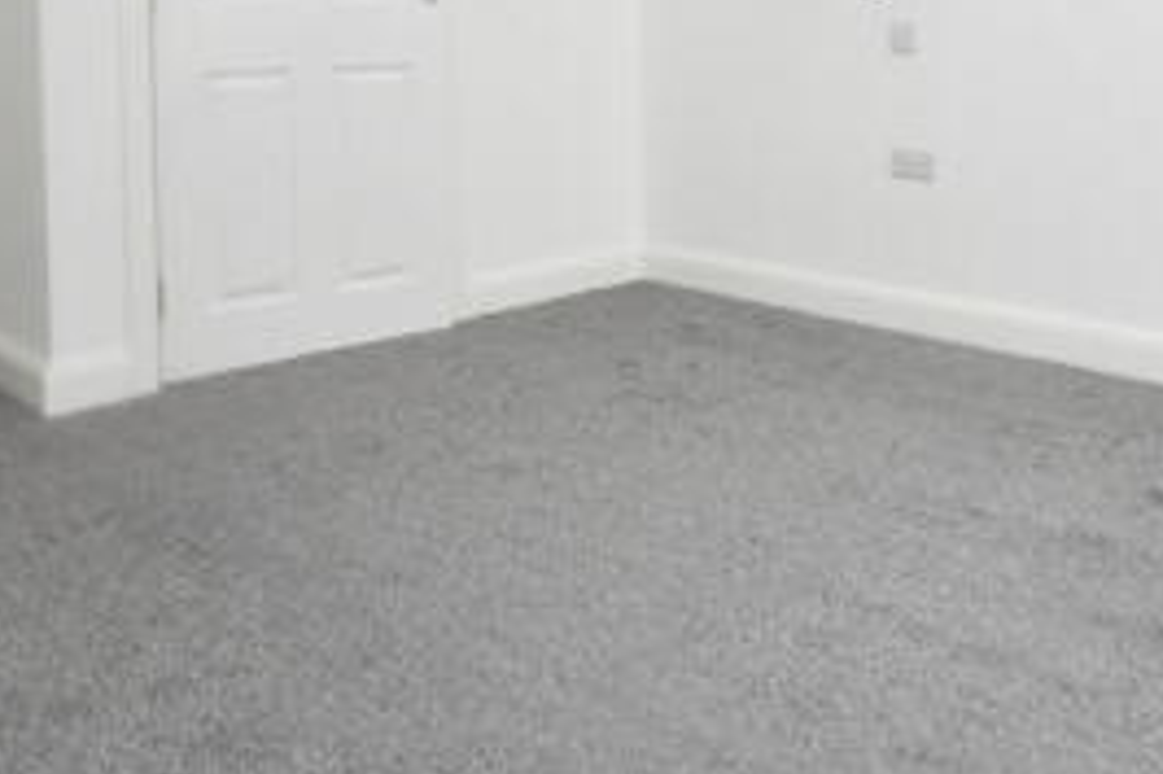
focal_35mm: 37
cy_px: 24
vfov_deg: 33.3
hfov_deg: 50.5
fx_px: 1195
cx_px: 820
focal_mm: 10
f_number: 4
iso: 720
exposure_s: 1/250
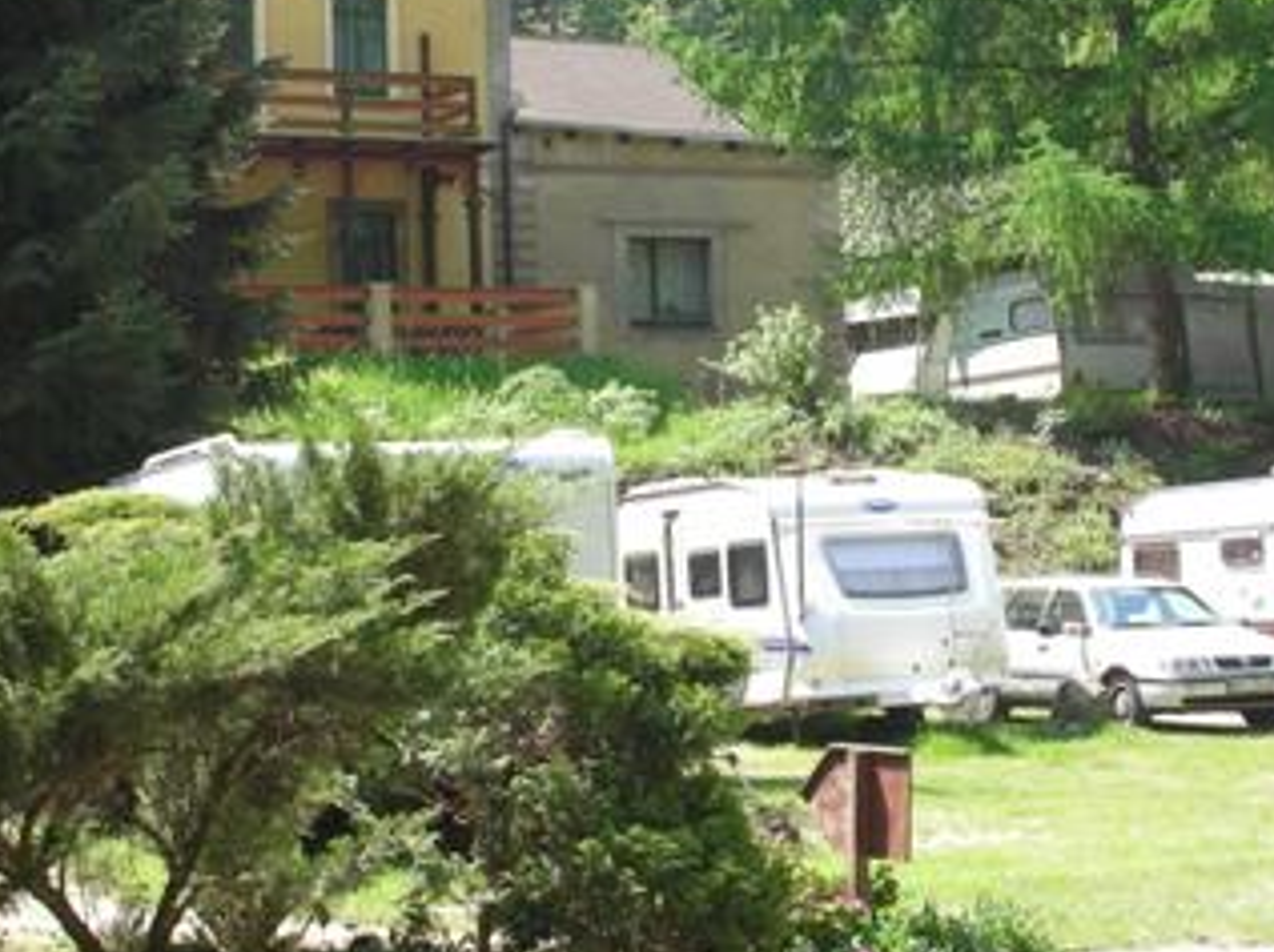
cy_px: 197
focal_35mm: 93
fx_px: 3419
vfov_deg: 15.8
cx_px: 551
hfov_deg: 21.1
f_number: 3.5
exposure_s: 1/134
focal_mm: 7.7
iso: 50
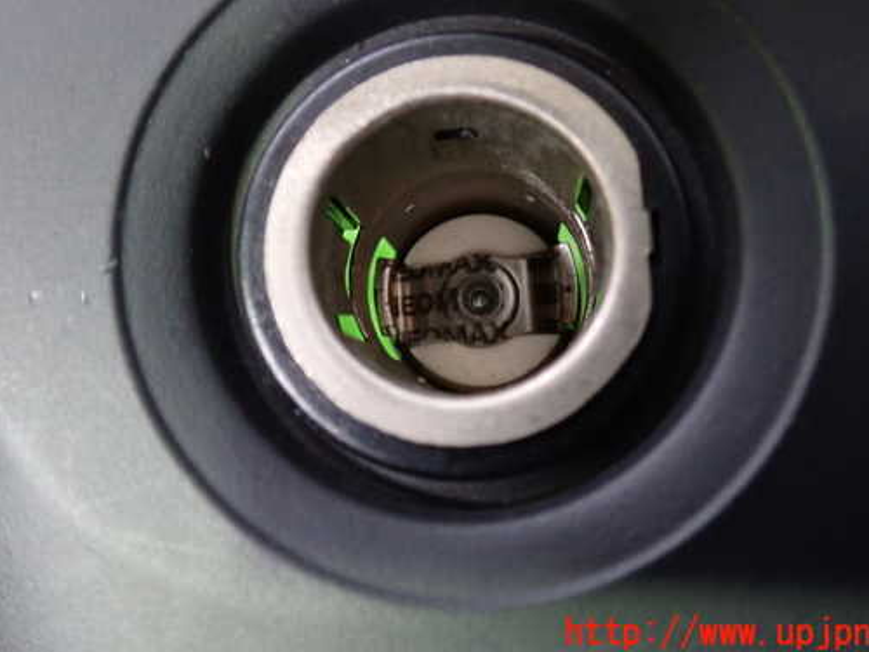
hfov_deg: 51.4
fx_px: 904
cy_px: 264
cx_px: 436
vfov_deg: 39.5
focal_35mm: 36
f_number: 2.3
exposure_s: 1/25
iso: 800
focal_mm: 5.4
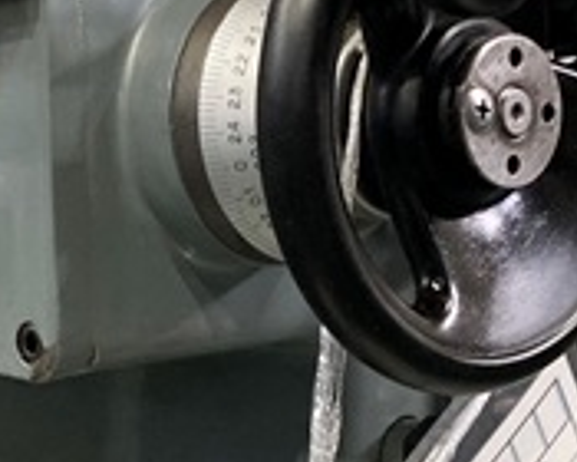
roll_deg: +3.3
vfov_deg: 15.4
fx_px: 1708
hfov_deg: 19.2
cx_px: 228
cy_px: 304
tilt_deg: -4.6
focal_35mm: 100
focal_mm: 3.99
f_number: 1.8
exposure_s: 1/60
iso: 250
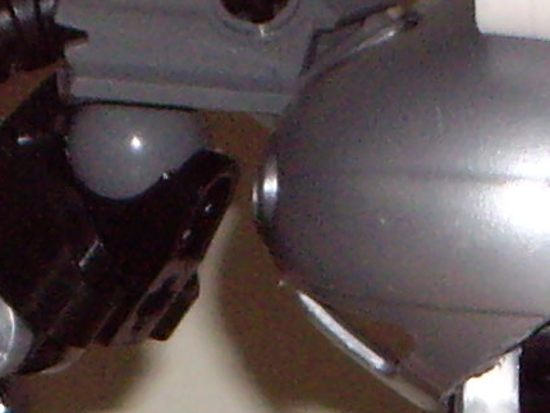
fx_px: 11860
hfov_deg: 2.7
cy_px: 892
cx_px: 352
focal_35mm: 746
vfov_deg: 2.0
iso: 200
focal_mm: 18.6
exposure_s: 1/125
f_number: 5.2
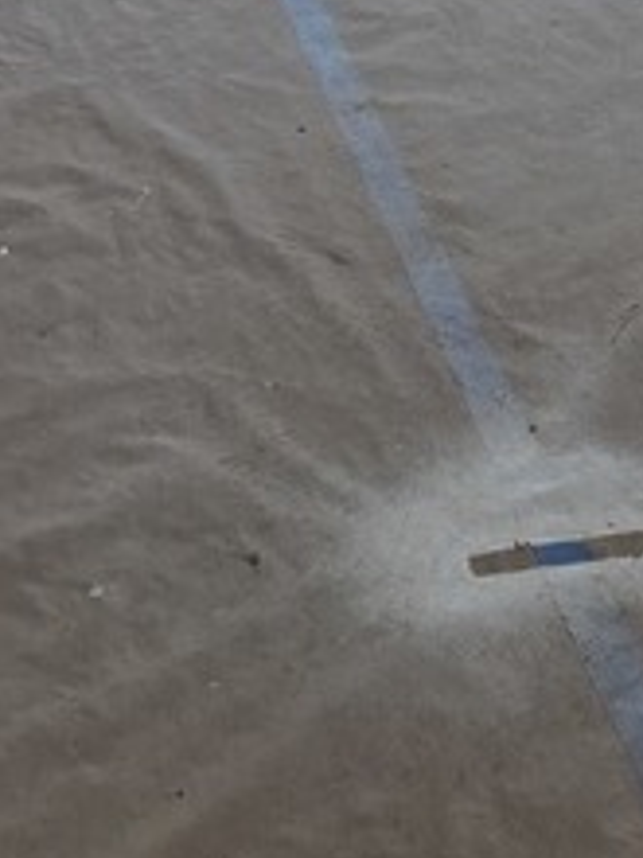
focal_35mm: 113
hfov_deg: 12.8
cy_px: -694
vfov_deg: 15.1
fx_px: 2799
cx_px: 752
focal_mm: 6.3
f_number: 1.7
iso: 64
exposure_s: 1/120
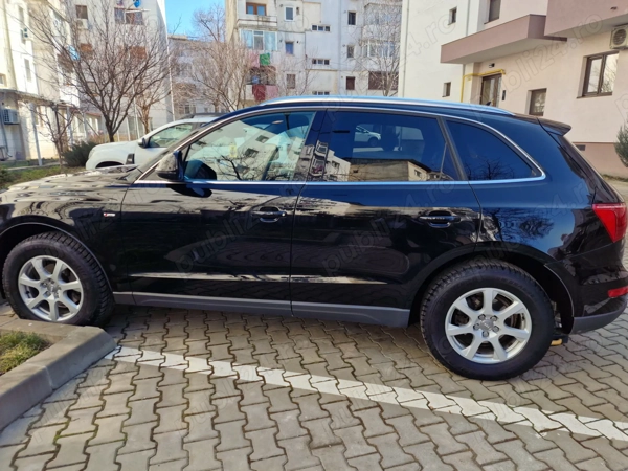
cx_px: 314
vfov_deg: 58.9
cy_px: 236
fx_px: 417
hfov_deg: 73.9
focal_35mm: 23
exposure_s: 1/282
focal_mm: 6.4
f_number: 1.8
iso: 50
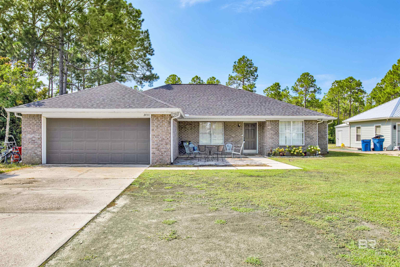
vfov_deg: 51.3
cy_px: 134
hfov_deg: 71.5
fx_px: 278
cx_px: 200
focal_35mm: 25
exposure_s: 1/500
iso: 200
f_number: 11
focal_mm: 25
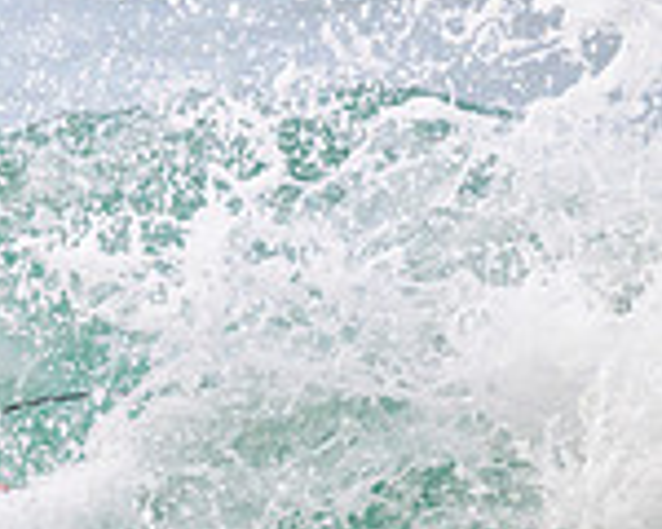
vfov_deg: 0.5
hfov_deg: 0.7
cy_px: 333
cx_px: -613
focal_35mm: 2907
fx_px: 56956
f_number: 11
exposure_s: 1/2000
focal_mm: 800
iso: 2000
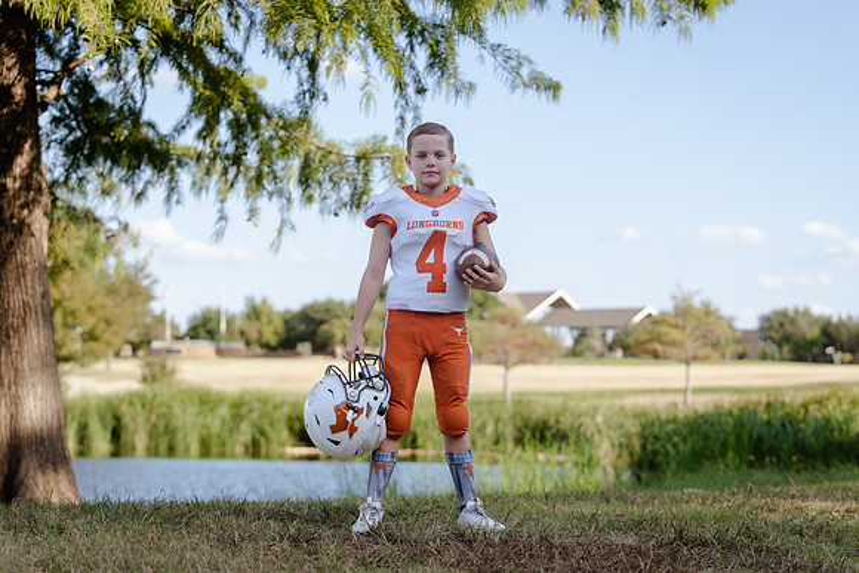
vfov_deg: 18.0
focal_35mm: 76
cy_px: 294
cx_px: 423
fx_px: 1813
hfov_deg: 26.7
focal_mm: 70
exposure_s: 1/320
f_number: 3.5
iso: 100
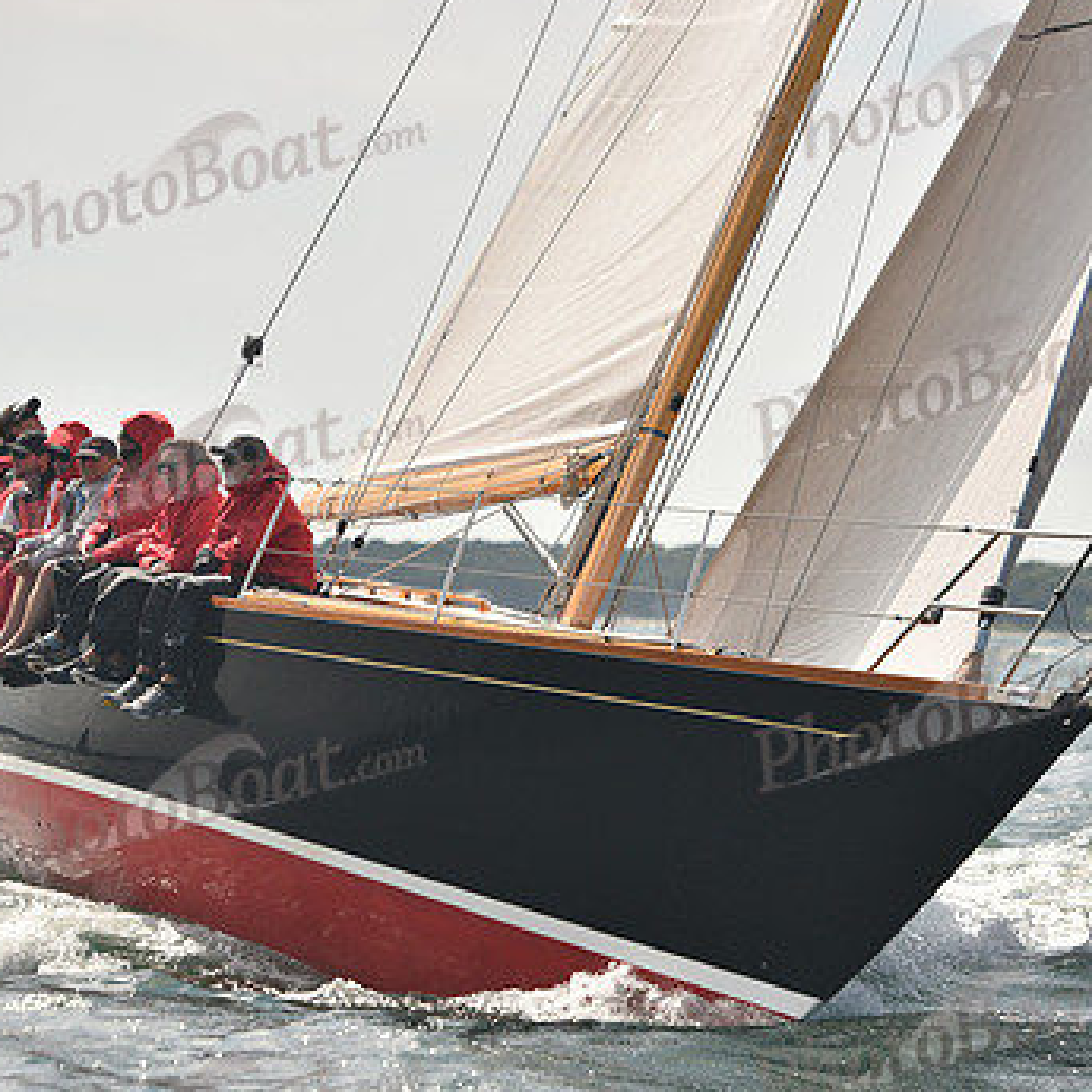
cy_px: 590
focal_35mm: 186
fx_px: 6638
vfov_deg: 9.4
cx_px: 592
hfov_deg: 9.4
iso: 320
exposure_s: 1/2000
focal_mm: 130
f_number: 4
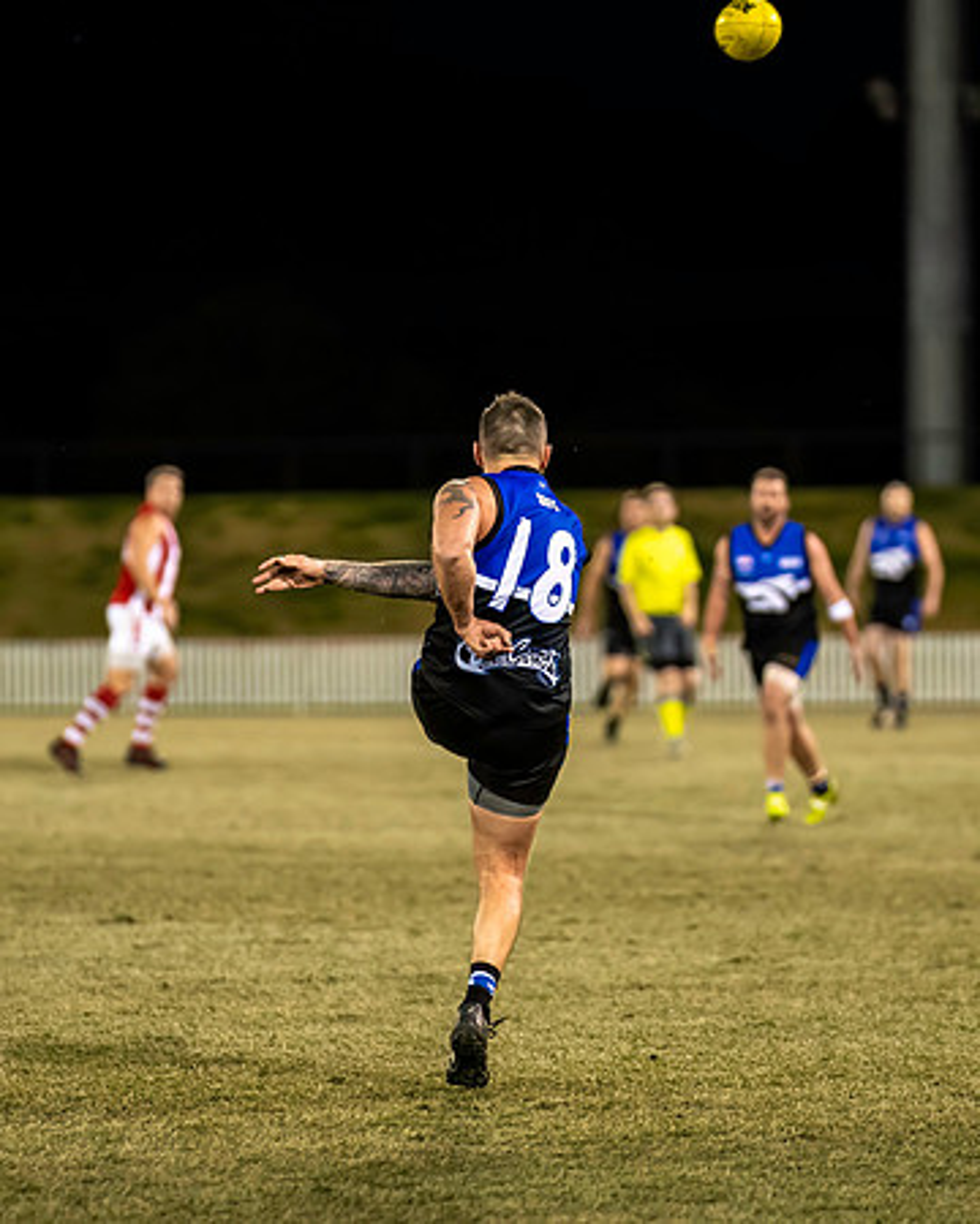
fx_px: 10419
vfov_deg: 6.7
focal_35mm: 287
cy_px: 686
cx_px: 497
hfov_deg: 5.4
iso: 2200
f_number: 2.8
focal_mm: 180
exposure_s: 1/1250
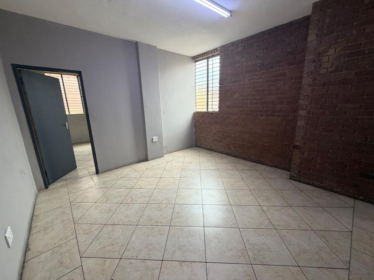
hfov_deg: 102.1
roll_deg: +2.1
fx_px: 151
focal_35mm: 14
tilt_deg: -9.8
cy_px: 140
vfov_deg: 85.7
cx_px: 187
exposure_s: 1/100
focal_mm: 2.22
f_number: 2.2
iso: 250
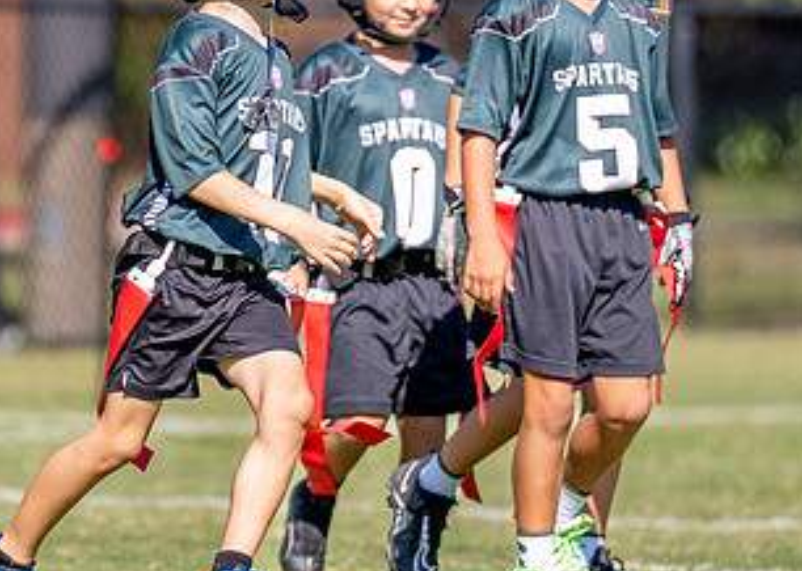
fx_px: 16613
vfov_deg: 2.0
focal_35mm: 730
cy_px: 143
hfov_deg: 2.8
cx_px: 83
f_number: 2.8
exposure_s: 1/5000
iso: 250
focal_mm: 200
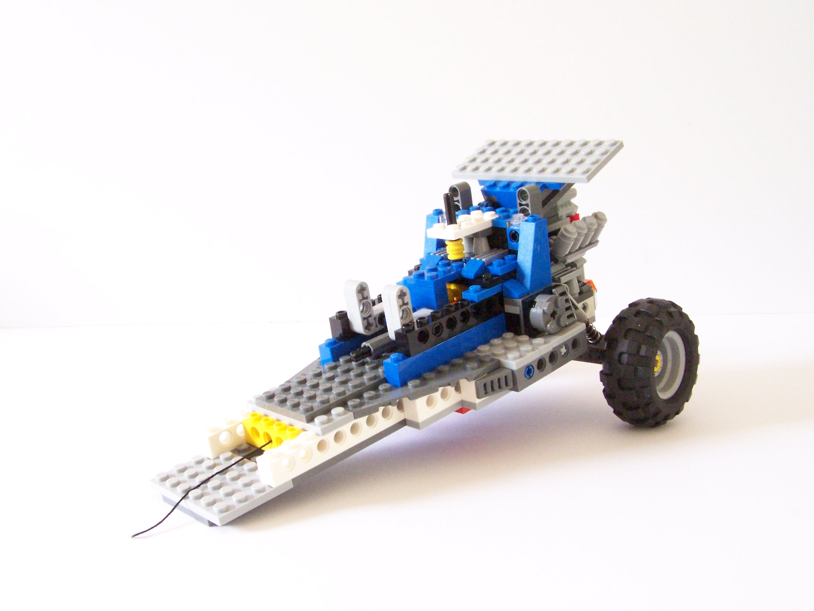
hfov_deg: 49.0
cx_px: 407
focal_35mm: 38
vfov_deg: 37.7
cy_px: 306
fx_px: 894
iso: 400
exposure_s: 1/15
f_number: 6.3
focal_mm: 6.3
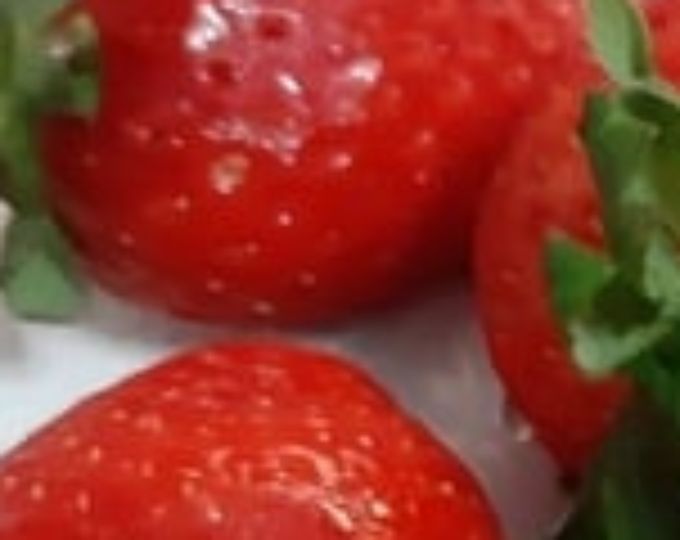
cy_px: 729
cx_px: 1110
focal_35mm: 108
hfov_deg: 15.9
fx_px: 2168
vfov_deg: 13.6
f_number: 1.7
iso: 400
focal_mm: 3.93
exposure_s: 1/25
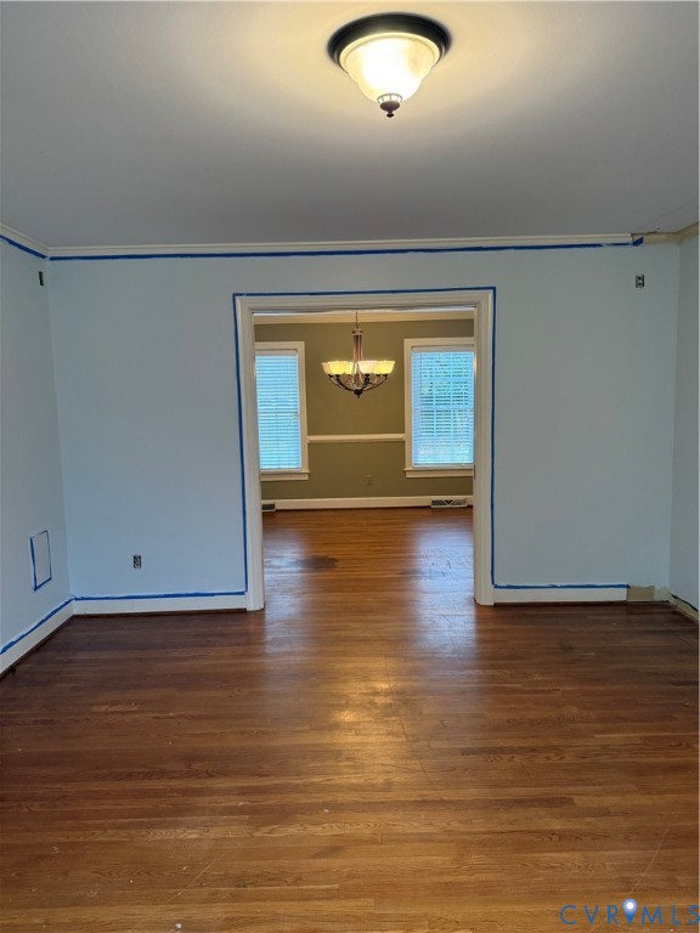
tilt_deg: -4.6
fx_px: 647
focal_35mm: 24
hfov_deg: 56.8
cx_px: 350
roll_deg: +2.4
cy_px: 466
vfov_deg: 71.6
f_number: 1.78
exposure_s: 1/60
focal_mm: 6.76
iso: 250
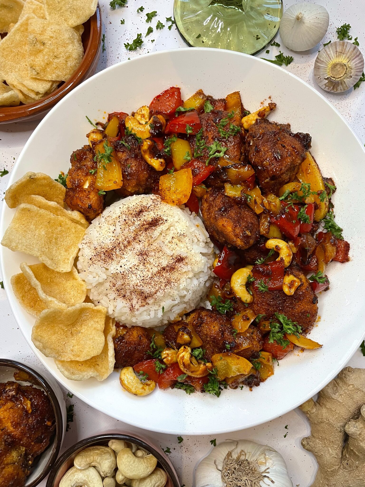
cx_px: 182
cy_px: 244
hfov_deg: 53.1
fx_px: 366
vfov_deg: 67.3
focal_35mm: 26
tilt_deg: -84.3
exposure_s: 1/50
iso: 100
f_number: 1.6
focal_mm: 4.2
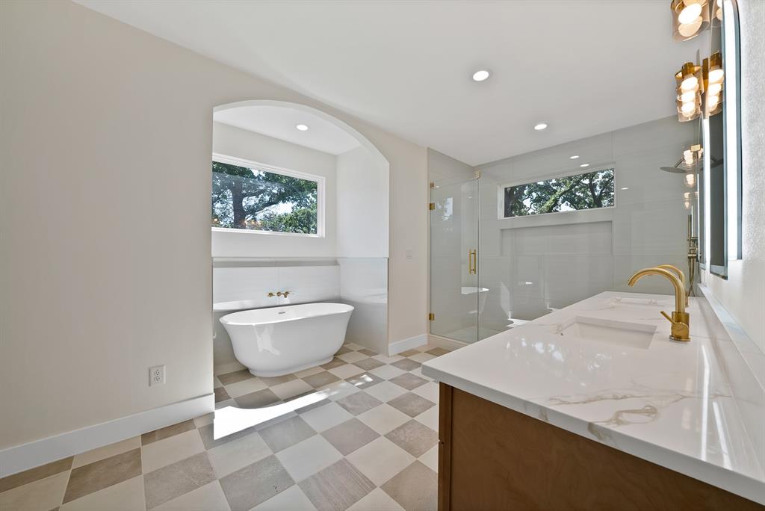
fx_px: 255
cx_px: 382
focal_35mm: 12
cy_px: 256
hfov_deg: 112.6
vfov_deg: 90.1
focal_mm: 12
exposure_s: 1/20
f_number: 9
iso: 640
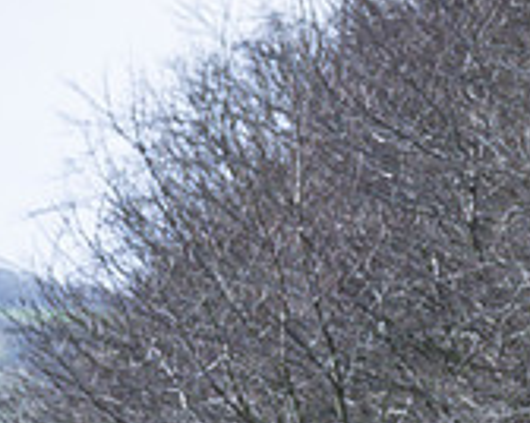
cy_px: 347
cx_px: 472
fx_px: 23862
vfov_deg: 1.0
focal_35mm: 1523
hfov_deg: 1.3
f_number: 2.8
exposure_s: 1/2000
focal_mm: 200
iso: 400
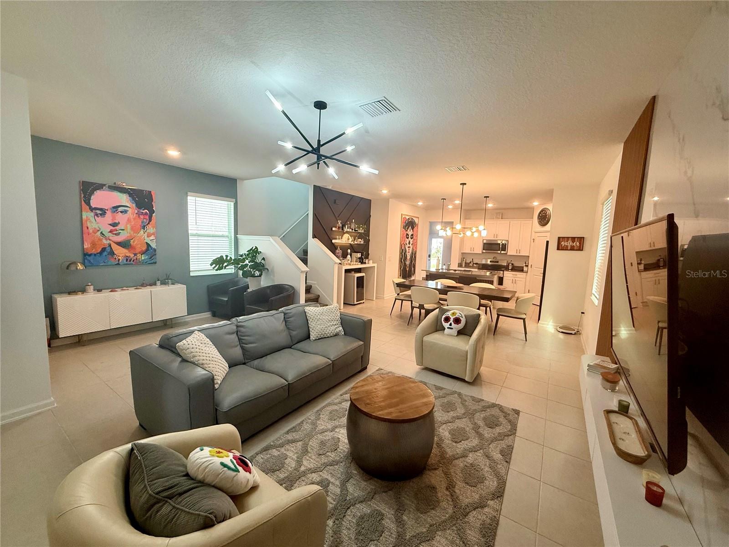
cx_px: 364
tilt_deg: -6.0
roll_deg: -2.0
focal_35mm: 14
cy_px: 274
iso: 200
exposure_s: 1/120
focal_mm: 2.22
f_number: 2.2
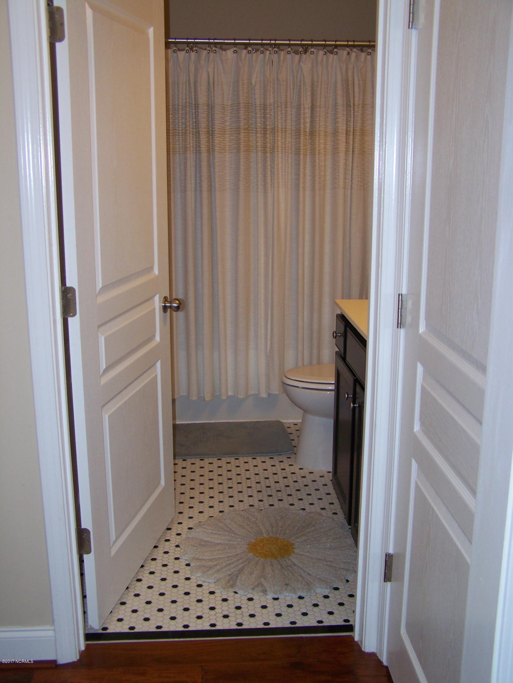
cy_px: 342
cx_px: 256
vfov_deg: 49.0
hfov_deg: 37.7
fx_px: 751
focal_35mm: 38
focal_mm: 6.3
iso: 80
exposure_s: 1/60
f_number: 2.8
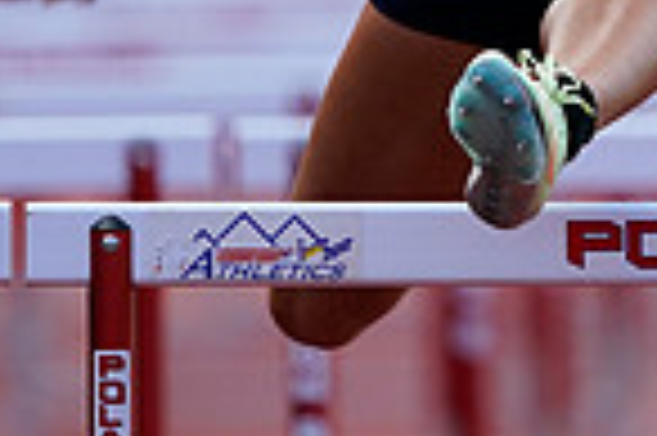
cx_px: 1125
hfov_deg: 0.9
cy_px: -303
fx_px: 43532
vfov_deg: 0.6
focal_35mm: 2388
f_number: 5
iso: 500
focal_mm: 600
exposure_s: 1/640
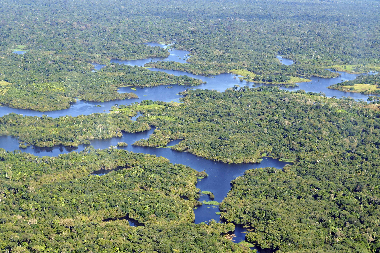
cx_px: 190
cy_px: 126
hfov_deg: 24.6
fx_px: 870
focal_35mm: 82
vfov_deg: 16.5
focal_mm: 55
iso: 200
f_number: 8
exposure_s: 1/400
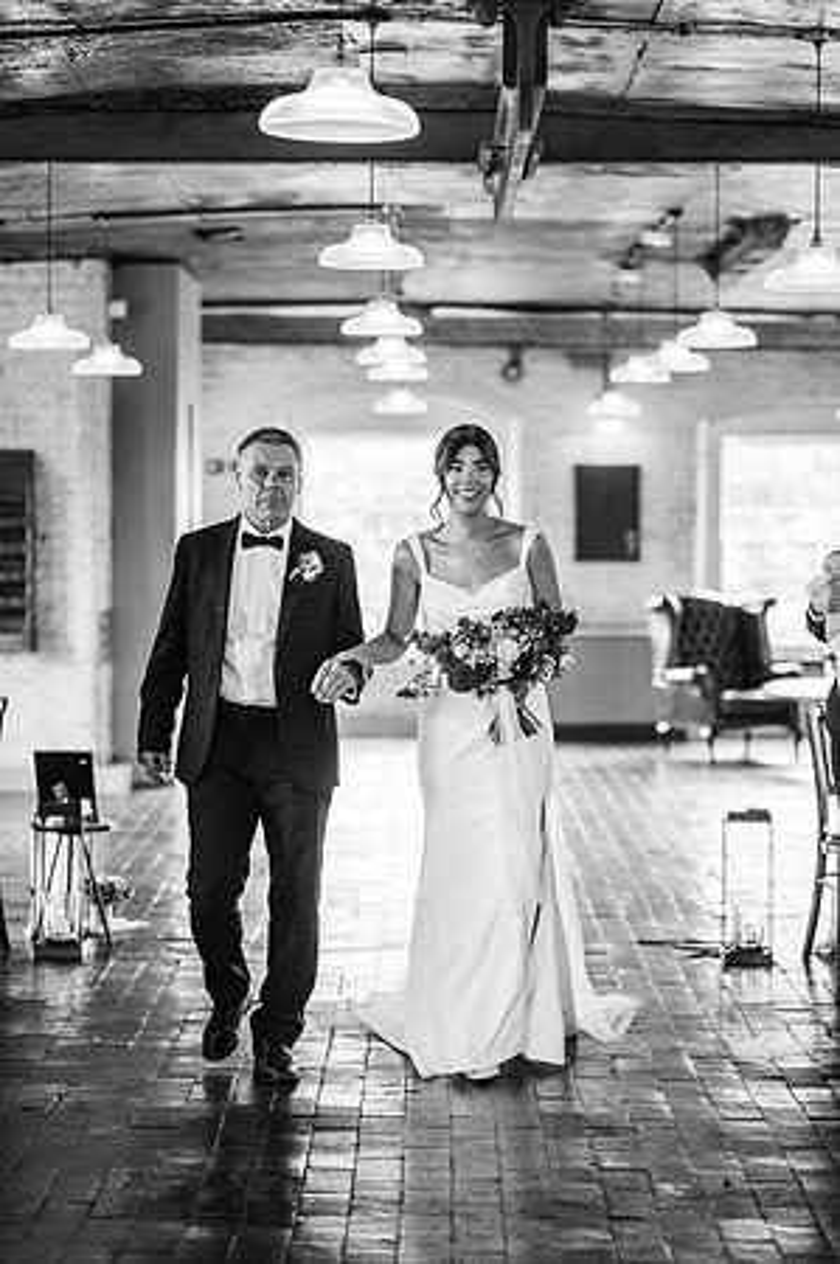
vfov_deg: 23.9
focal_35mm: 85
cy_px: 632
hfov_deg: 16.0
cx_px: 420
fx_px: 2982
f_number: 2
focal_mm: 85
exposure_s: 1/200
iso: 250
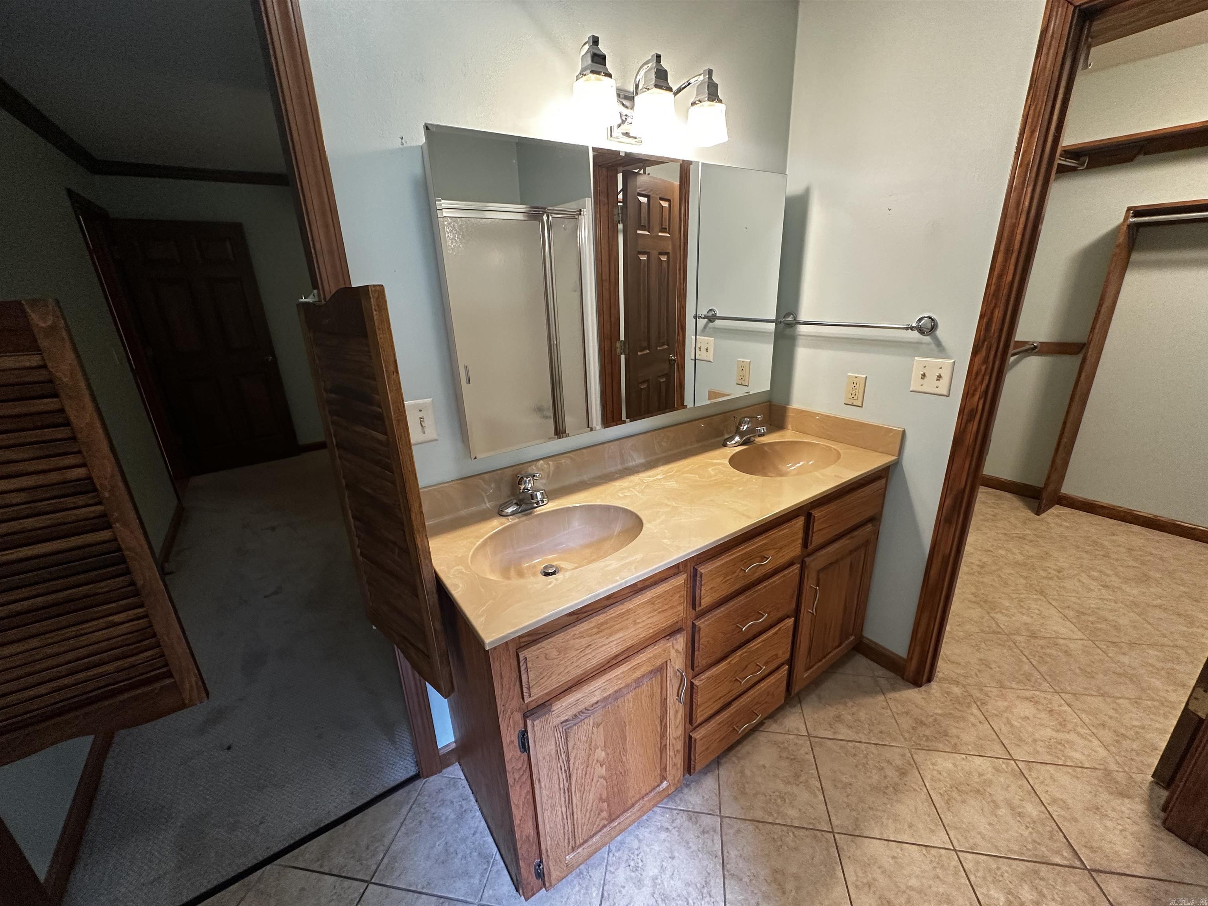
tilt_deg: -19.3
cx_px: 604
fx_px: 489
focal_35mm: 14
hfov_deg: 102.1
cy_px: 453
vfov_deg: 85.7
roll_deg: +1.9
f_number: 2.2
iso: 250
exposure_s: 1/60
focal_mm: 2.22
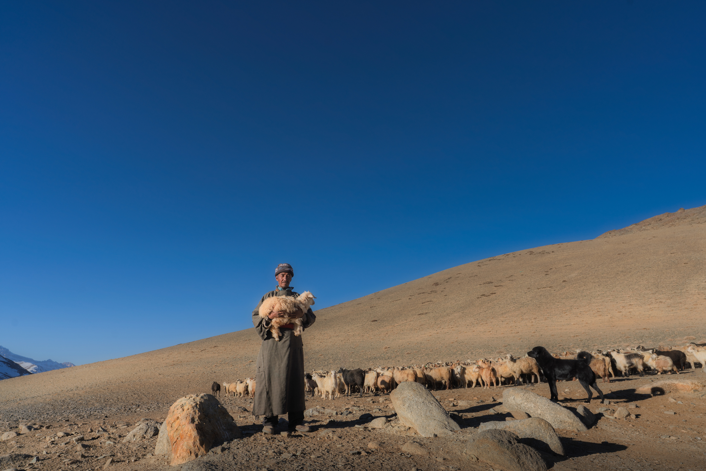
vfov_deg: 53.1
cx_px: 353
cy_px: 236
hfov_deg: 73.7
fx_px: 471
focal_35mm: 24
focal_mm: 24
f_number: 7.1
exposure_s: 1/320
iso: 100
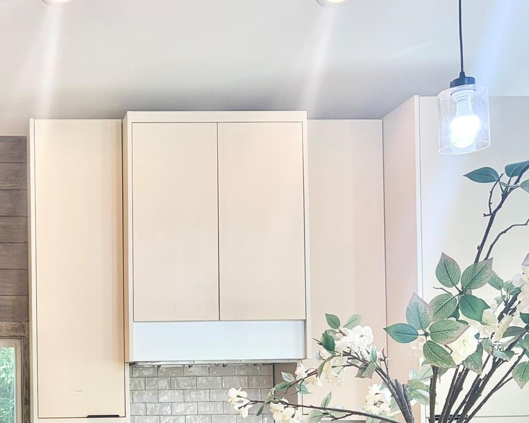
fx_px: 877
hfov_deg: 31.6
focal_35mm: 56
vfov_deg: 26.3
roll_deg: +0.8
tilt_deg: +1.6
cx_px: 26
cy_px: 373
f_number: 1.6
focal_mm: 5.96
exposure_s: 1/120
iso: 100
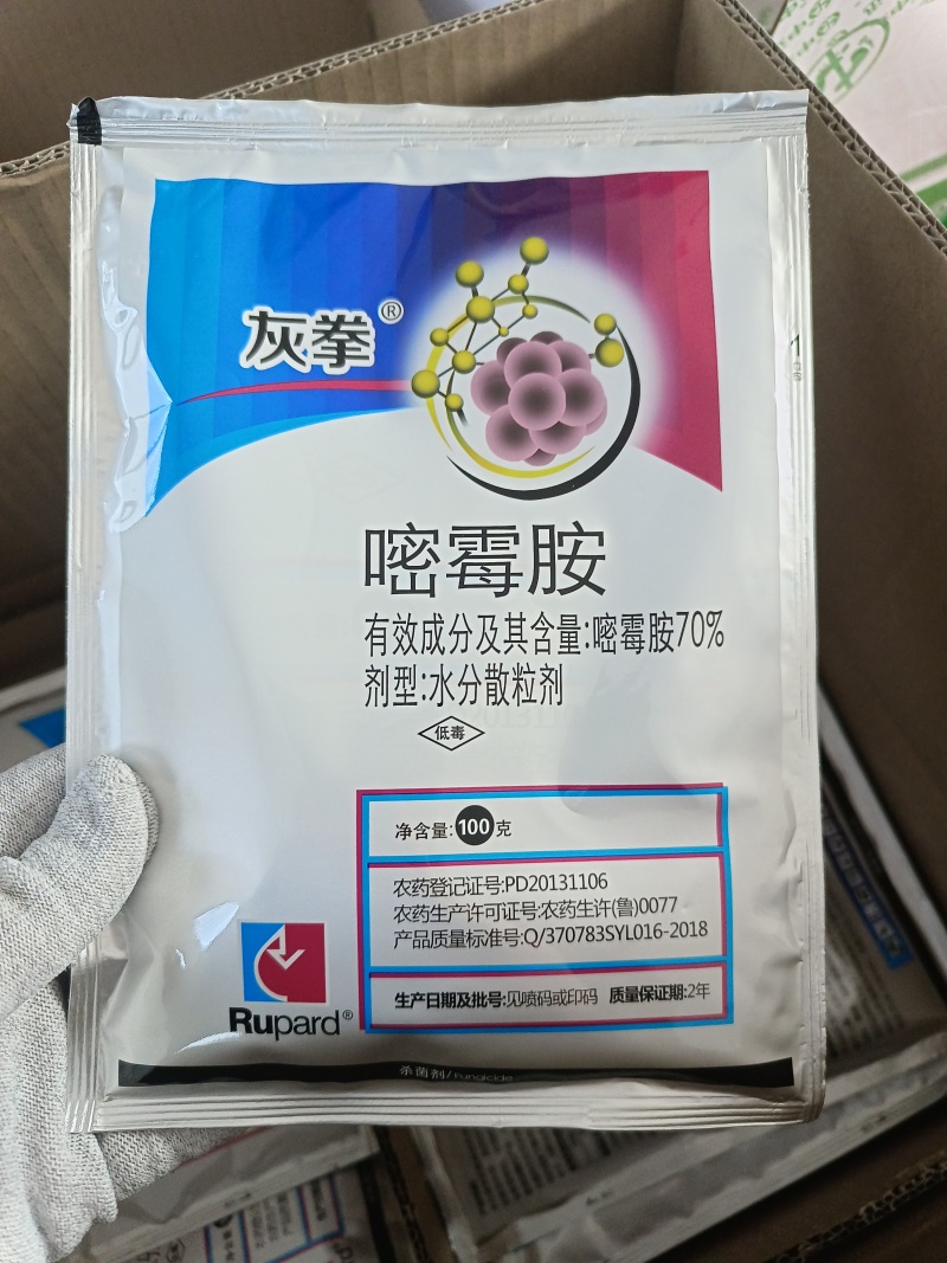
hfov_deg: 58.9
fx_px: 839
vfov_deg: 73.9
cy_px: 632
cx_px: 474
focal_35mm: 23
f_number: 1.88
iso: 1360
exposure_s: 1/100
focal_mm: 5.59
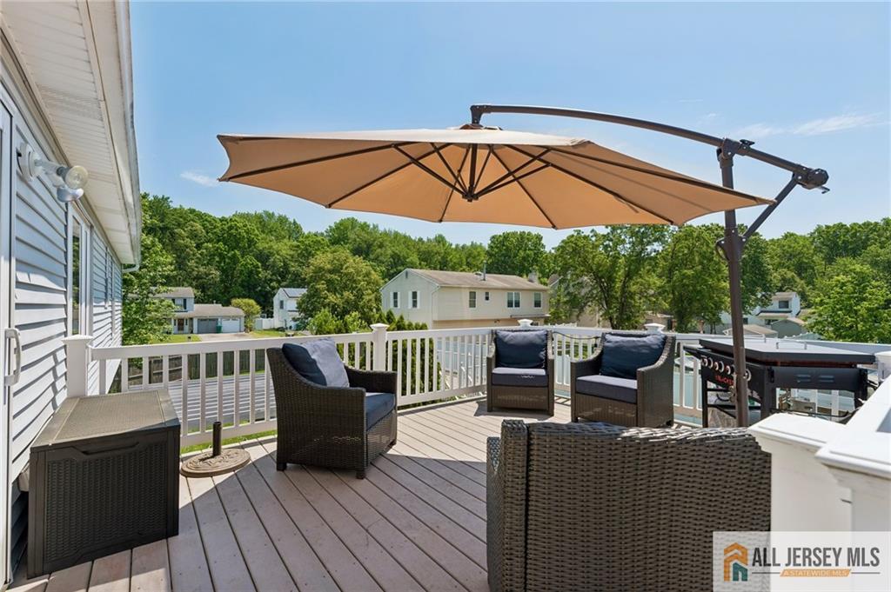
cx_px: 446
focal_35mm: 15
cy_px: 296
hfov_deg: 100.4
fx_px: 371
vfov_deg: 77.2
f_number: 7.1
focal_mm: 15
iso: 200
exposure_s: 1/640
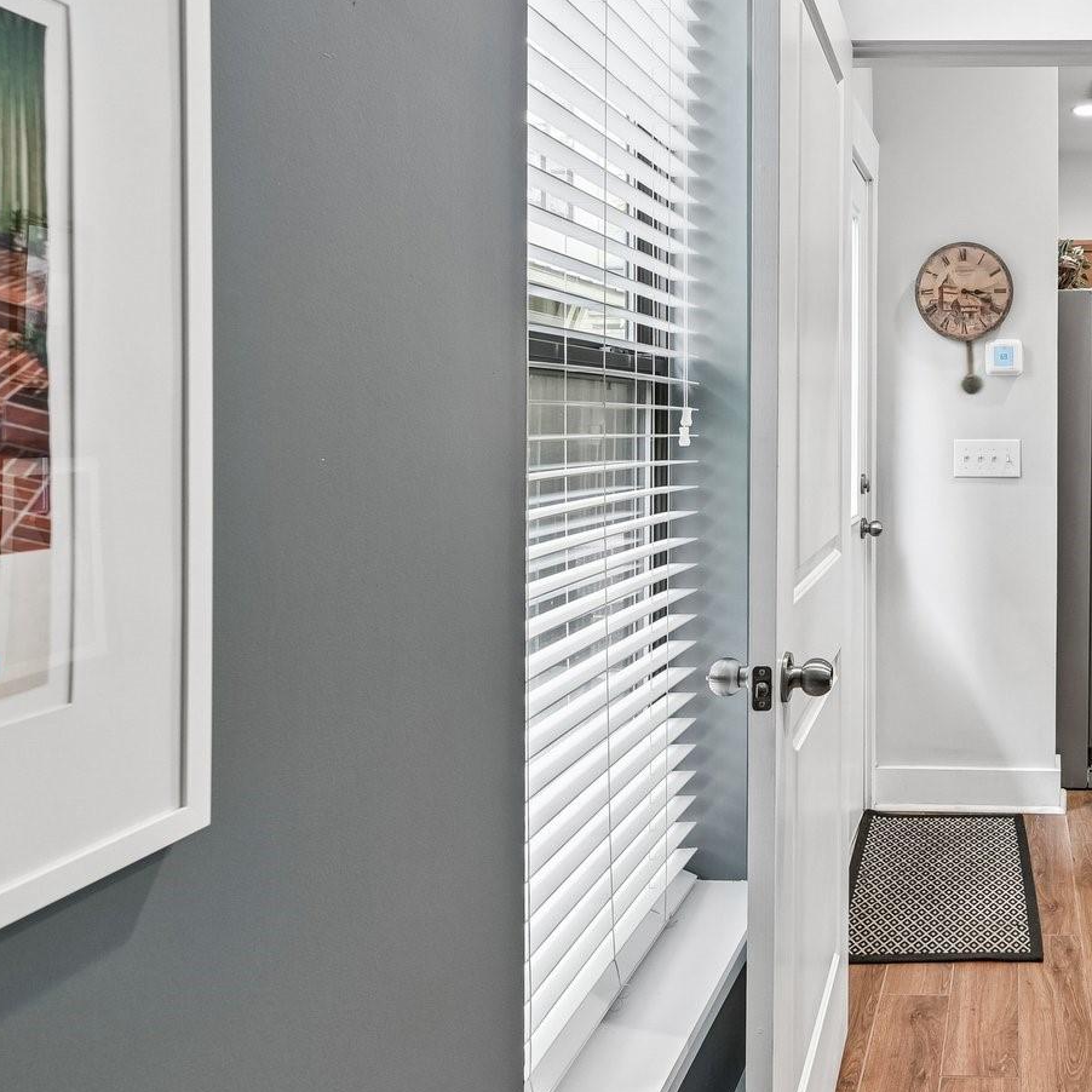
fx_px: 964
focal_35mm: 27
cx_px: 996
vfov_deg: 58.6
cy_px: 432
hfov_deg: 51.6
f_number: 8
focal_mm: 14
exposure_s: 1/13
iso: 400
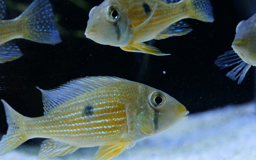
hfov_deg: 15.8
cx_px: 131
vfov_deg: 9.9
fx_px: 921
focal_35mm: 132
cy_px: 101
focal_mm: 64
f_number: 5.6
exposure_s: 1/350
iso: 8000
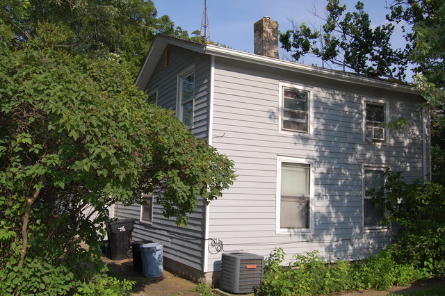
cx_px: 222
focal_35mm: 34
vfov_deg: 38.3
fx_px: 426
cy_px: 148
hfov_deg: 55.1
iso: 200
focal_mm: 23
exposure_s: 1/500
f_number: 8
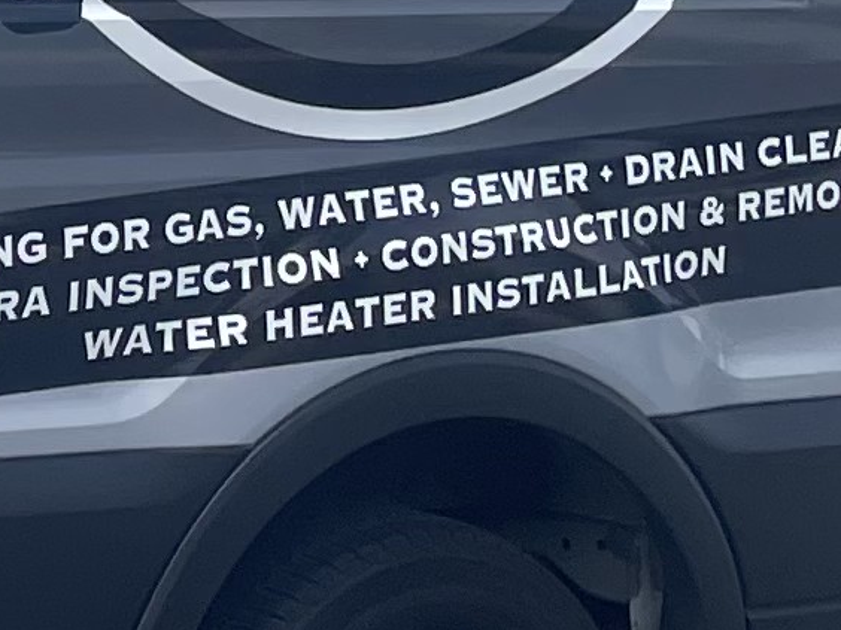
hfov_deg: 9.1
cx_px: -1426
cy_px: -43
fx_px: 4519
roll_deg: -3.9
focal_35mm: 186
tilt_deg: -4.0
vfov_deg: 7.9
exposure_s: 1/2506
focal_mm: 4.2
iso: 32
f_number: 1.6
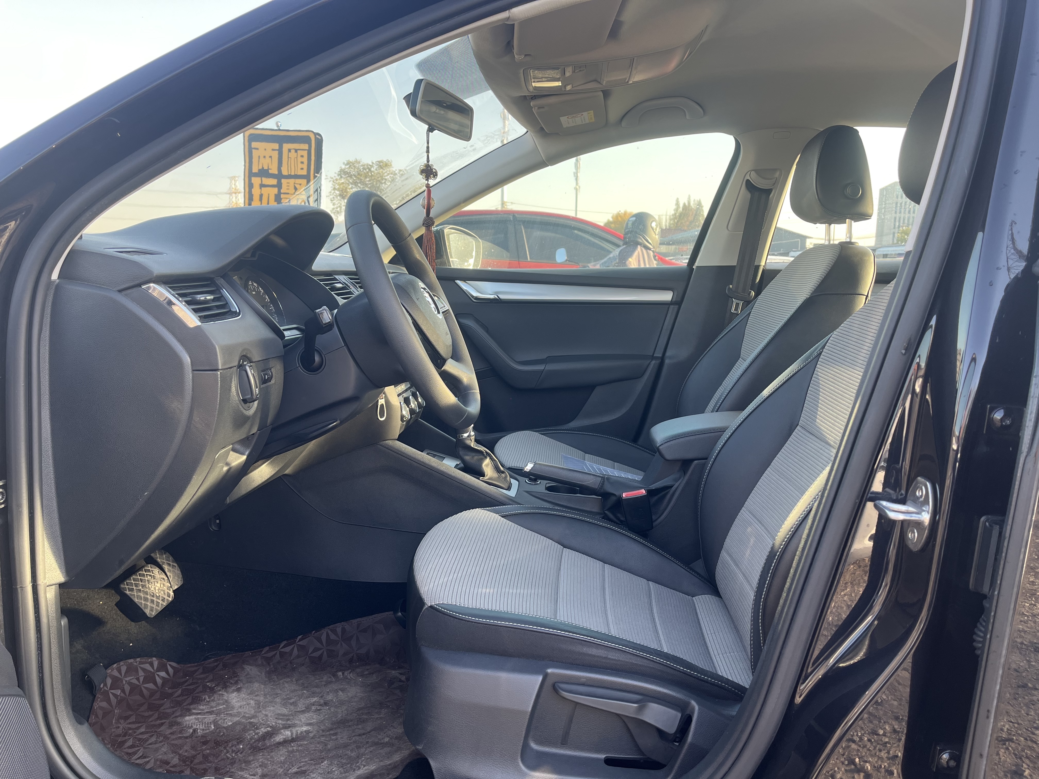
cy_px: 390
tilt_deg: -9.6
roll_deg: -0.2
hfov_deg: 67.3
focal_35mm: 26
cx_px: 520
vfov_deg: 53.1
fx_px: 780
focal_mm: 5.1
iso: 50
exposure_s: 1/164
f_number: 1.6
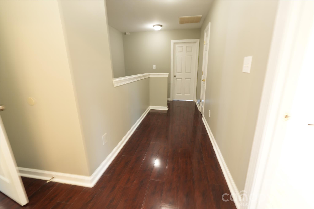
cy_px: 104
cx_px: 157
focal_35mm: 16
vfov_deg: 73.7
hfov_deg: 96.7
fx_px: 140
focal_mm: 16
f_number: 8
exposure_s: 2.5
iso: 100
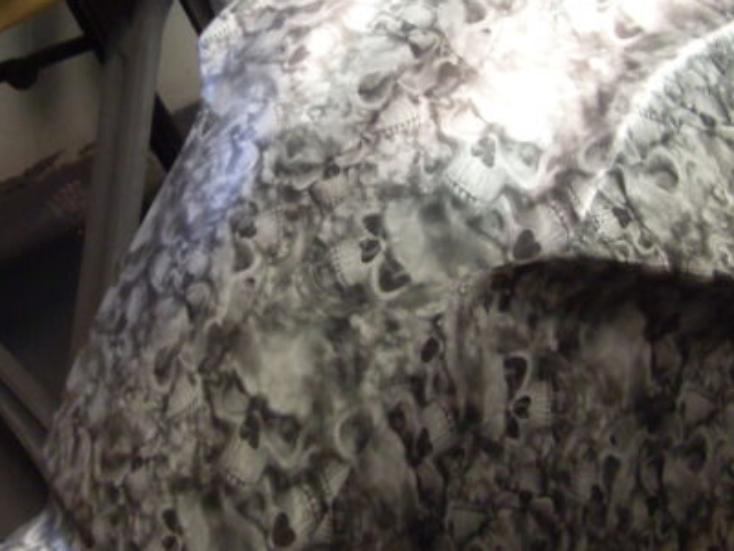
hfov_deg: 27.1
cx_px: 609
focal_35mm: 70
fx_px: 1484
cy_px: 235
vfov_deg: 21.0
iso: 200
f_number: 2.8
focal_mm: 6.3
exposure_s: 1/45
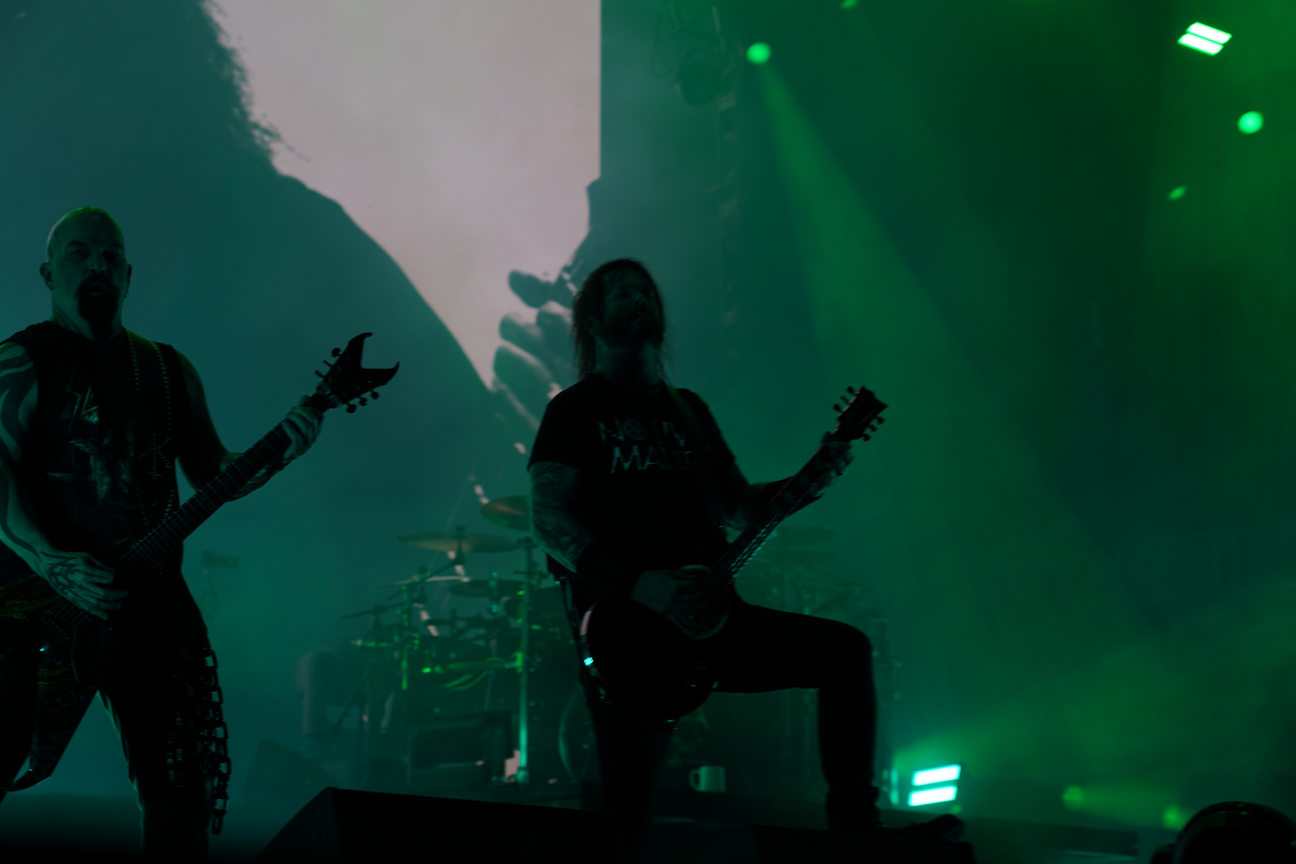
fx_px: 2880
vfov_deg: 17.1
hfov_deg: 25.4
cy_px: 410
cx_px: 617
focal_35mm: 80
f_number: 4.5
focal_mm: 76
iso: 100
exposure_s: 1/160
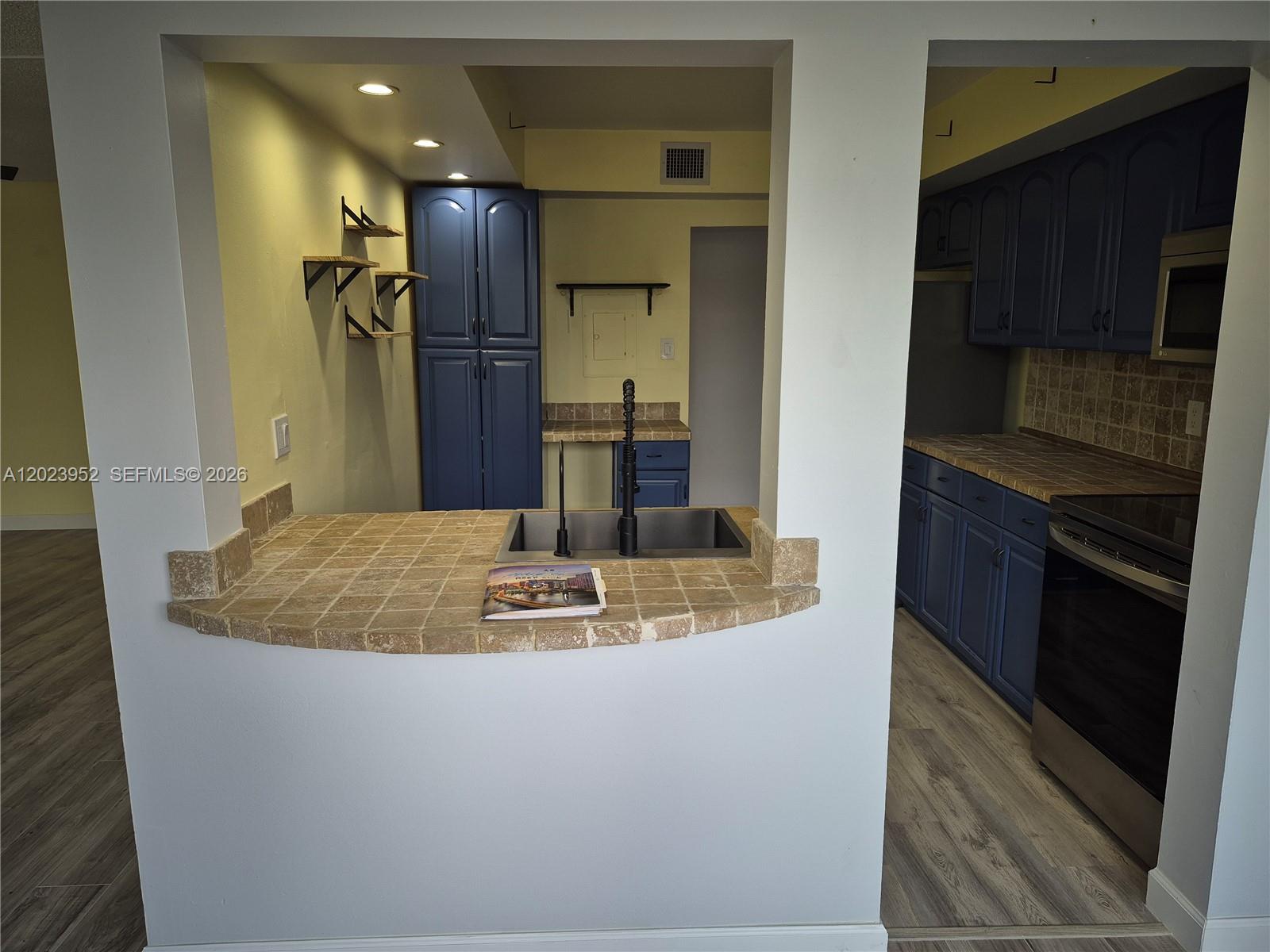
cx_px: 635
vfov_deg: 58.9
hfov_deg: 73.9
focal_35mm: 23
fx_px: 844
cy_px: 476
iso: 50
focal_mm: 5.4
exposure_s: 1/60
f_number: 1.8
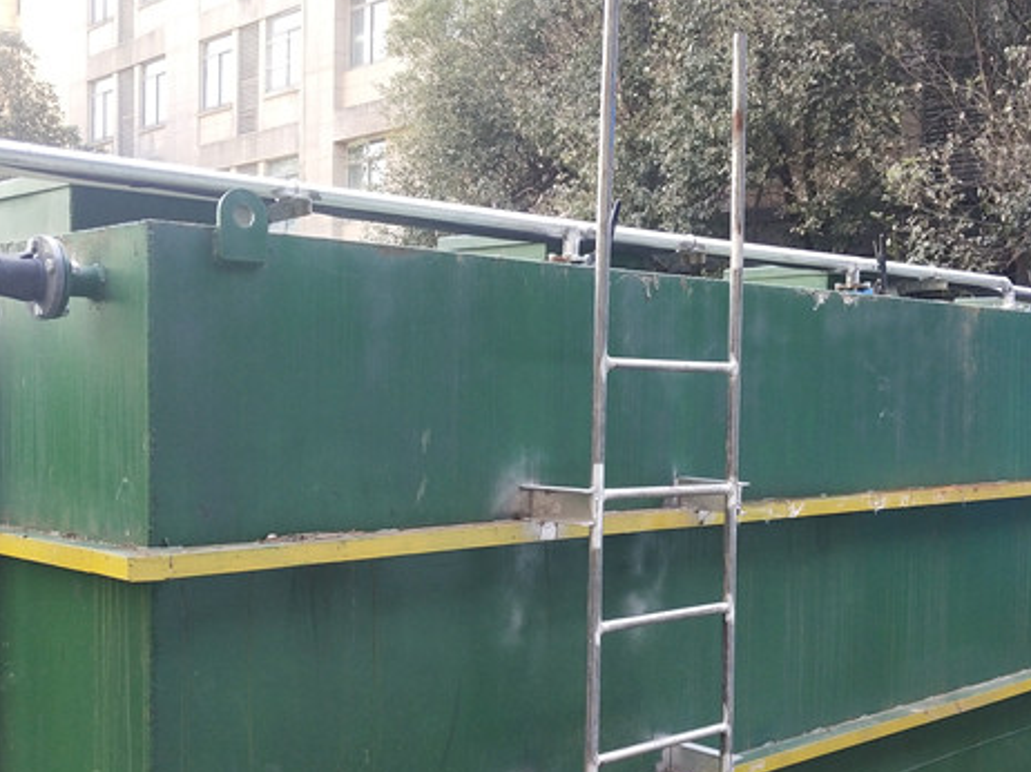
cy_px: 437
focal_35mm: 52
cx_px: 623
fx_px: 1548
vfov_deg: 28.0
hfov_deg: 36.7
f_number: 1.8
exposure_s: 1/111
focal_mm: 3.95
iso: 69
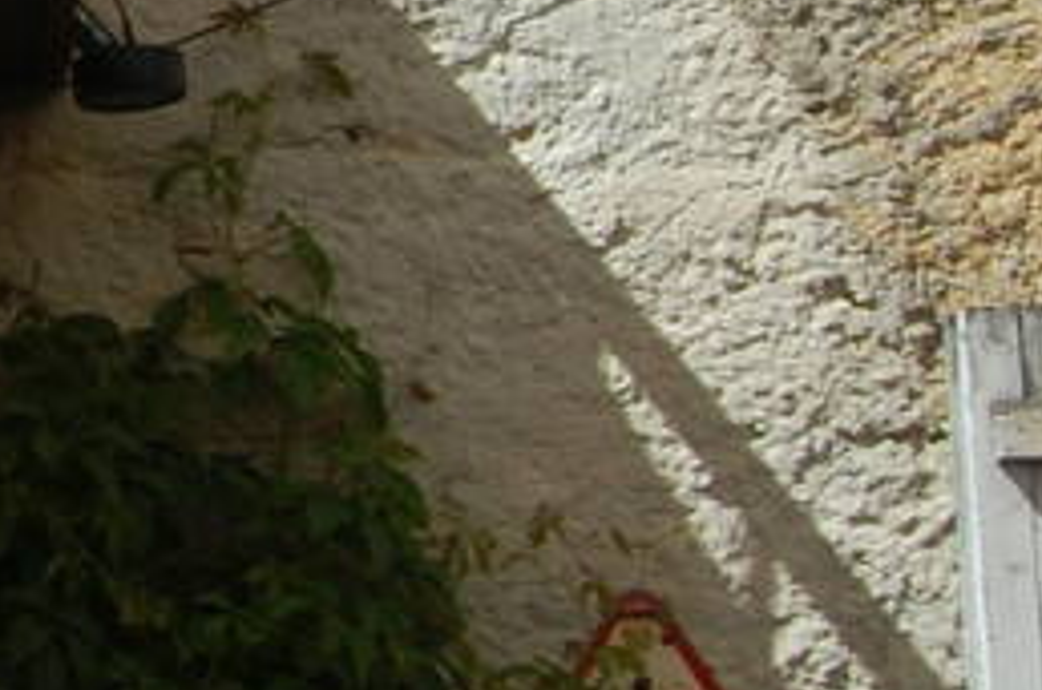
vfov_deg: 10.5
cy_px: -103
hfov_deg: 12.9
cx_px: -1325
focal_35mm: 128
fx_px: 3698
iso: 200
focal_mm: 18
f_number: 9
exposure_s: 1/320
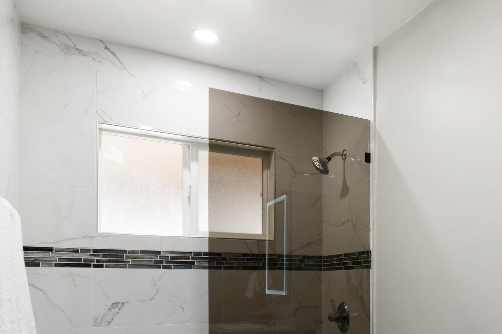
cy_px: 284
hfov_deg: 45.9
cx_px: 487
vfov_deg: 35.2
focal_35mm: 36
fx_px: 502
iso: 1000
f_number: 13
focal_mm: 16
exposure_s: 1/15
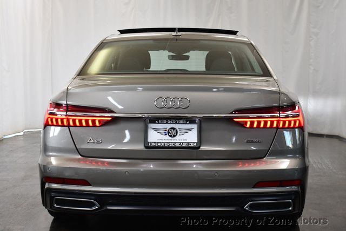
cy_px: 116
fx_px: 558
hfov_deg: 34.5
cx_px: 173
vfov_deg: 23.4
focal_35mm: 58
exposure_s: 1/160
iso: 800
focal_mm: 29
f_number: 4.2
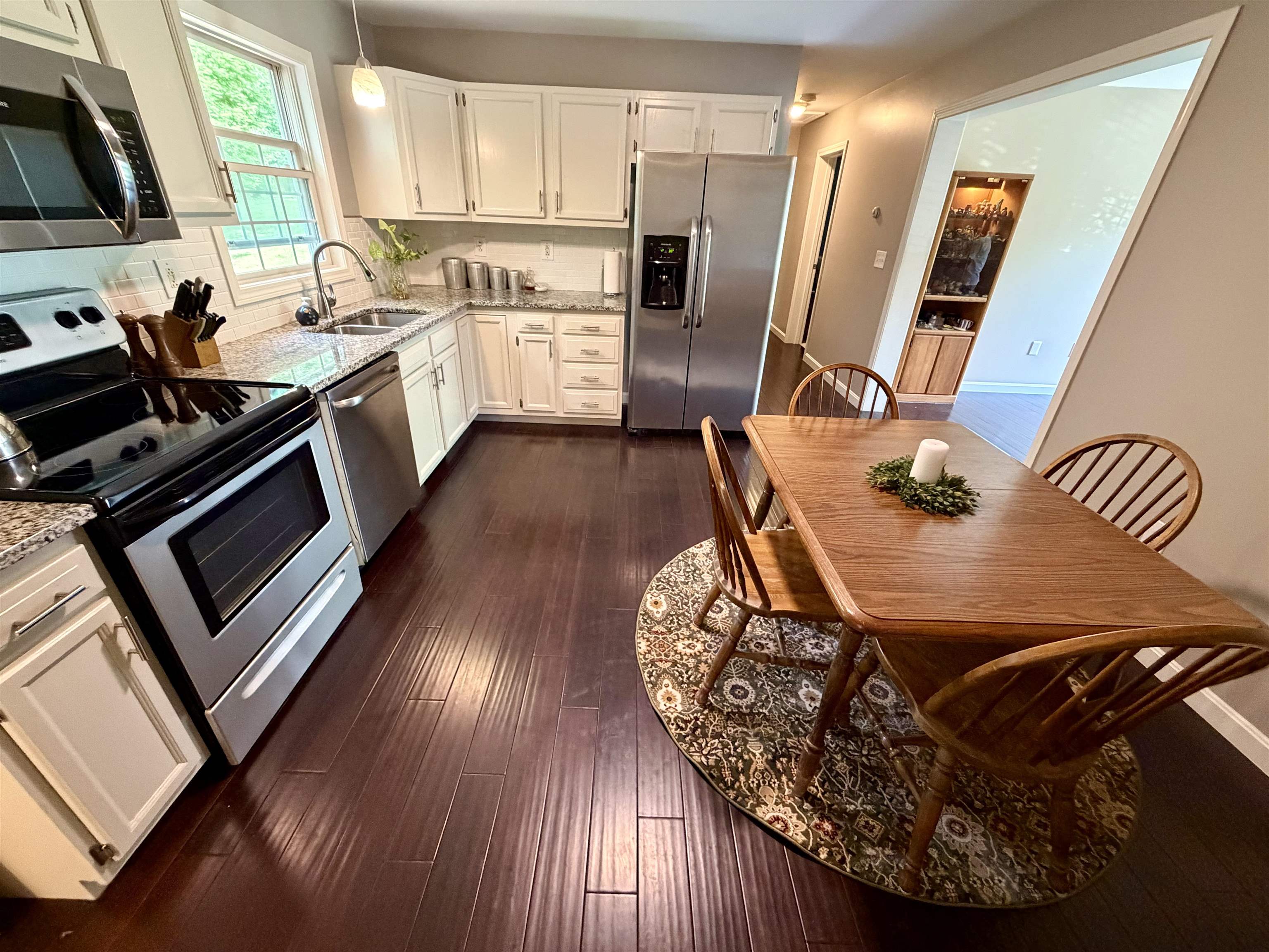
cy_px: 476
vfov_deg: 85.7
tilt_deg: -27.1
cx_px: 634
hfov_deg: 102.1
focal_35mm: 14
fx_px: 513
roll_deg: -1.5
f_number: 2.2
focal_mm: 2.22
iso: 500
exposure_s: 1/60
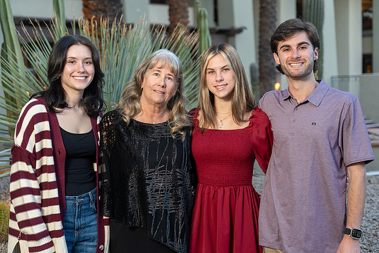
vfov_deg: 20.6
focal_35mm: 66
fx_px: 695
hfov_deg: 30.5
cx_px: 190
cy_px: 126
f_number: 4
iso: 800
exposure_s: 1/200
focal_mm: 66
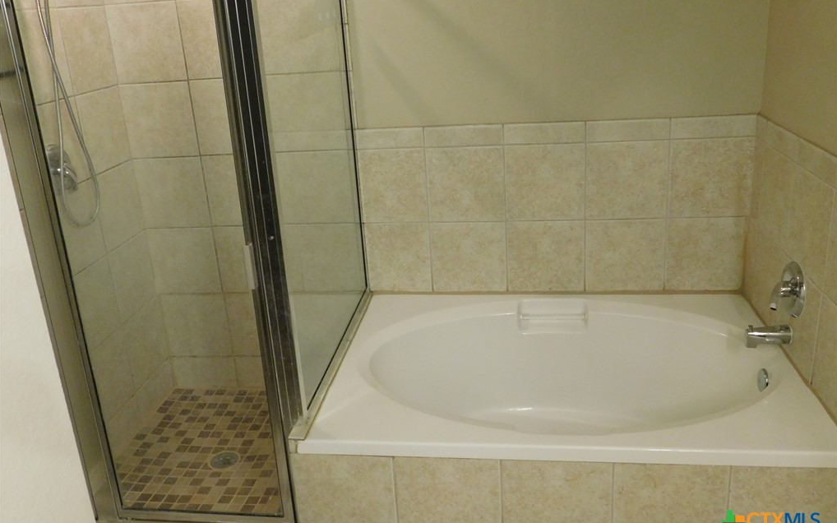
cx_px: 419
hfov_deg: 59.7
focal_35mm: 32
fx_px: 730
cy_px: 234
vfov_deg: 39.4
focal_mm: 5.3
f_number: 3.2
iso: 400
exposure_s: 1/30
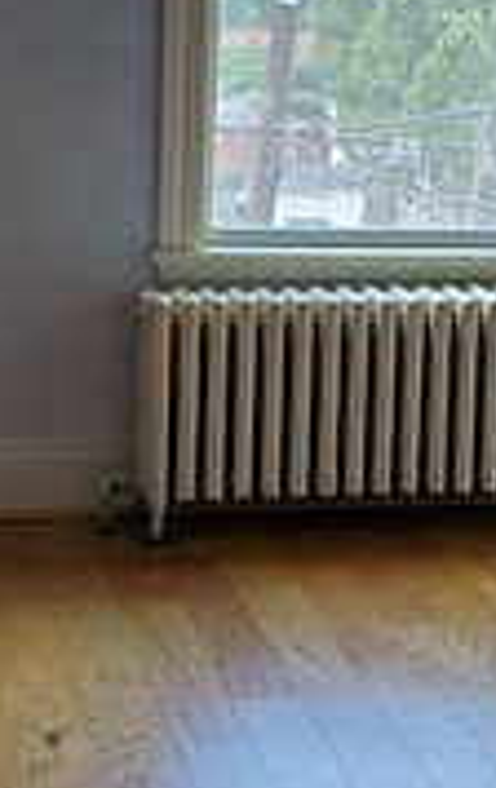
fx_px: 2217
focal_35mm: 103
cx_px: 381
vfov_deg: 20.0
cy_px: 210
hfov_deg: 12.7
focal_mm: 4.3
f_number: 2.4
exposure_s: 1/120
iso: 250
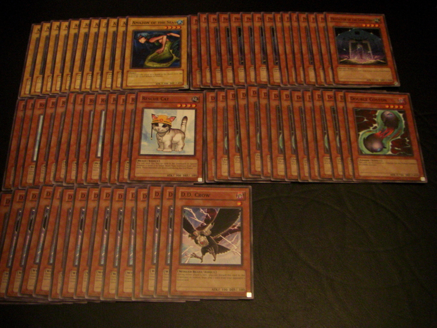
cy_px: 164
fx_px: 480
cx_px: 218
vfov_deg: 37.7
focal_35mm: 38
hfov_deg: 49.0
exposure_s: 1/8
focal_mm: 6.3
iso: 400
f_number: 3.4
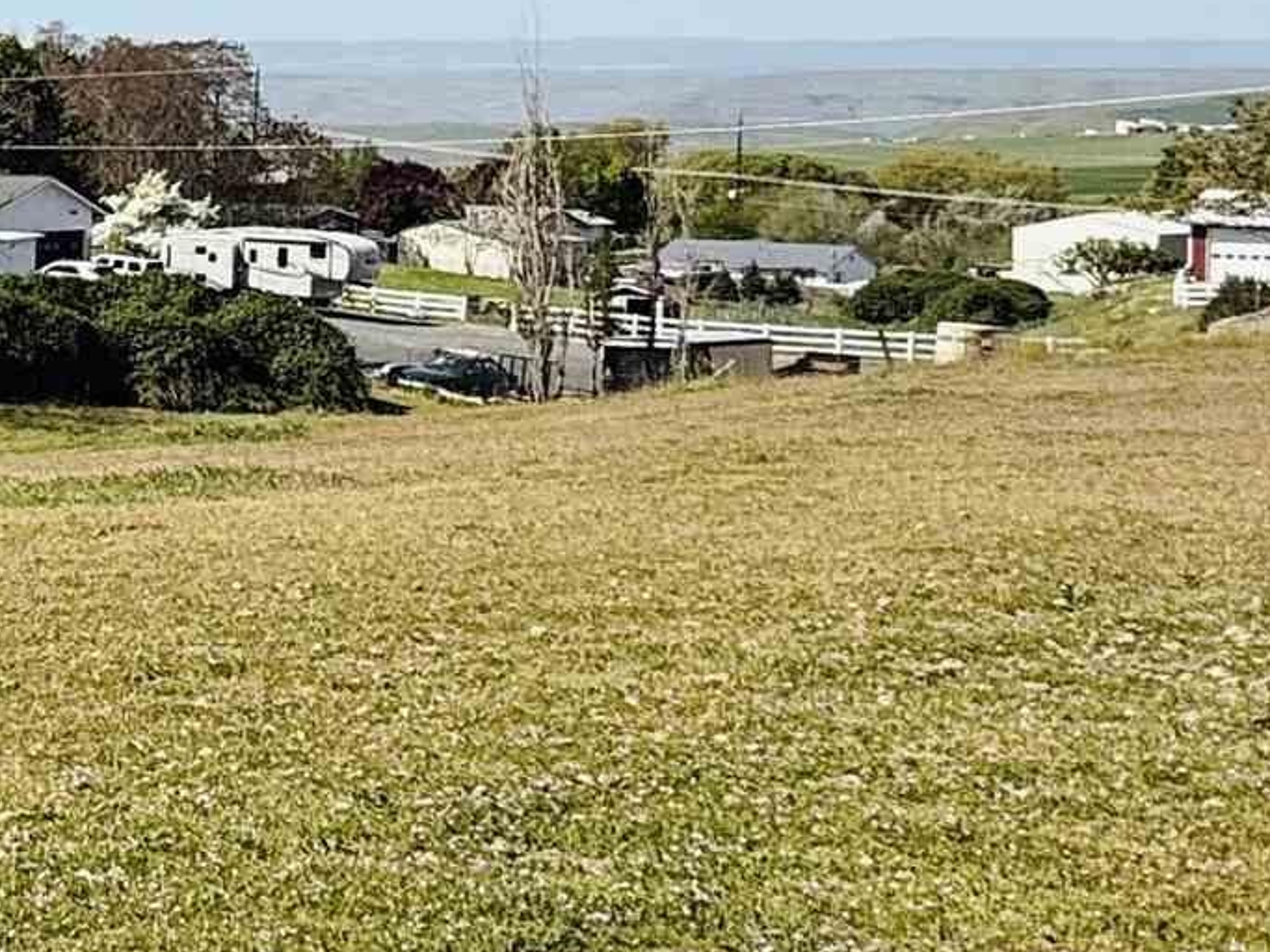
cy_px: 257
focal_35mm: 63
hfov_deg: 24.3
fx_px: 2311
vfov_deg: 23.1
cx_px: -610
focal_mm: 2.22
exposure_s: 1/2237
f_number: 2.2
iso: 50
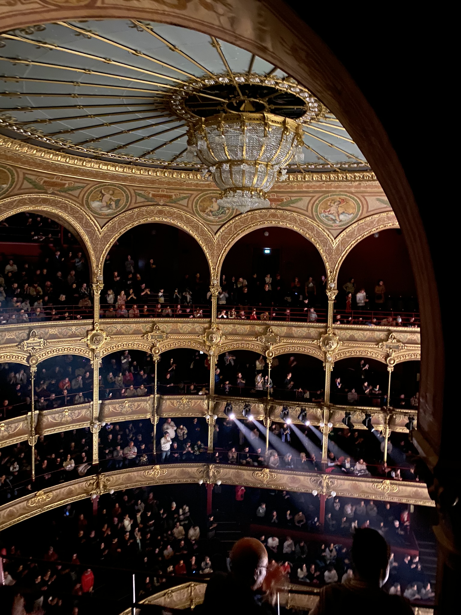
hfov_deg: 53.1
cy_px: 308
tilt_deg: -4.9
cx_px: 230
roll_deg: -0.3
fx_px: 462
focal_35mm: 26
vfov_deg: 67.3
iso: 640
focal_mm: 4.25
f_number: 1.8
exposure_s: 1/2
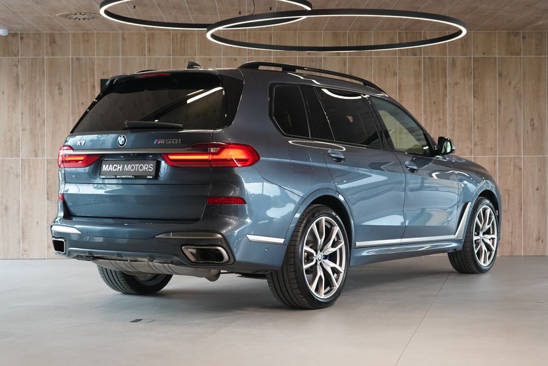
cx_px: 274
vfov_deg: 21.9
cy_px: 183
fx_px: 944
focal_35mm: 62
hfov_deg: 32.4
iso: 4000
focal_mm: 62
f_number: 5.6
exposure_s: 1/160
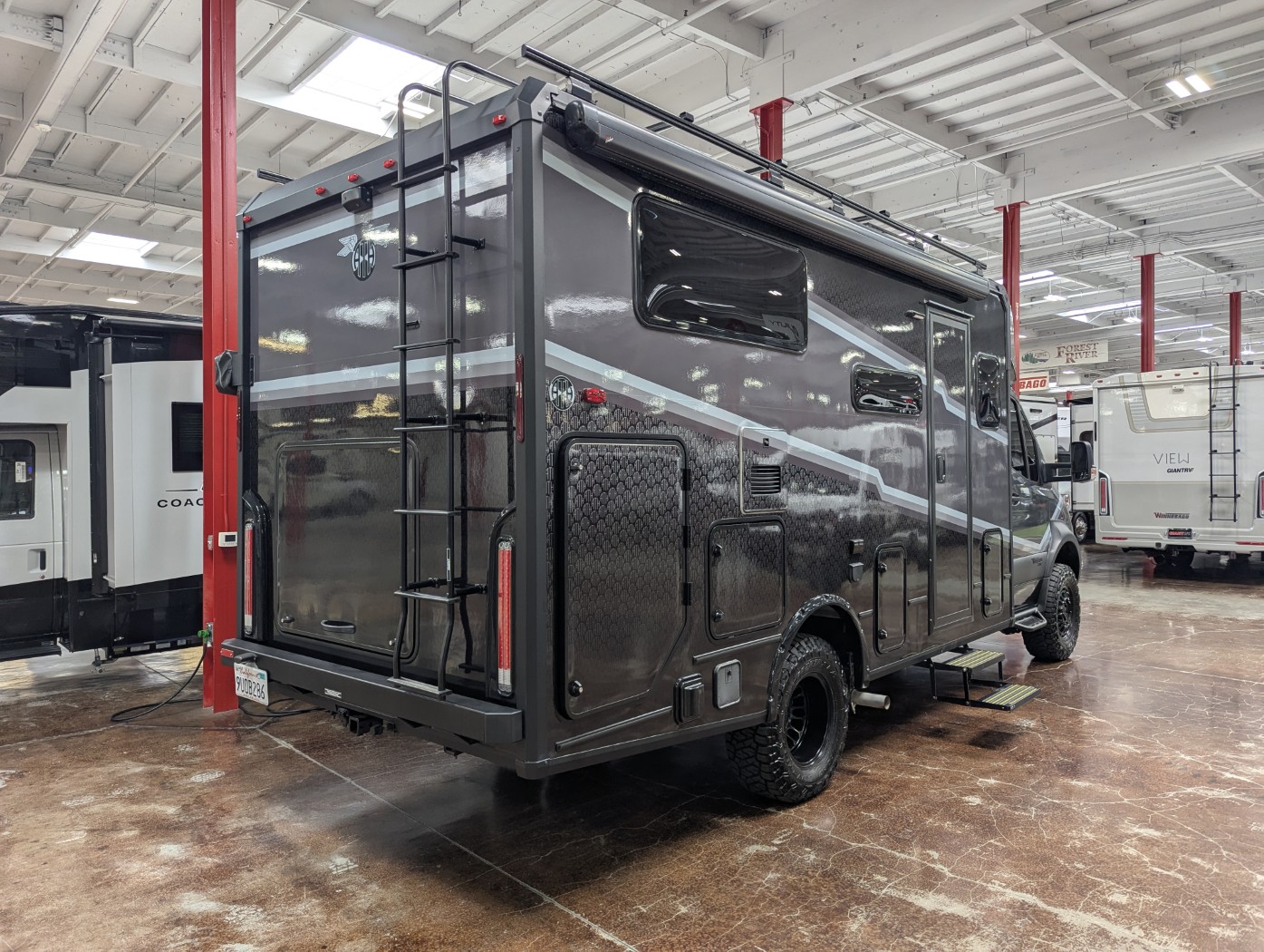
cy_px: 476
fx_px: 877
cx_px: 632
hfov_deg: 71.5
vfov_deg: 56.9
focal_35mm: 24
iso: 56
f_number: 1.85
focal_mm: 6.81
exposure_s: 1/69.9
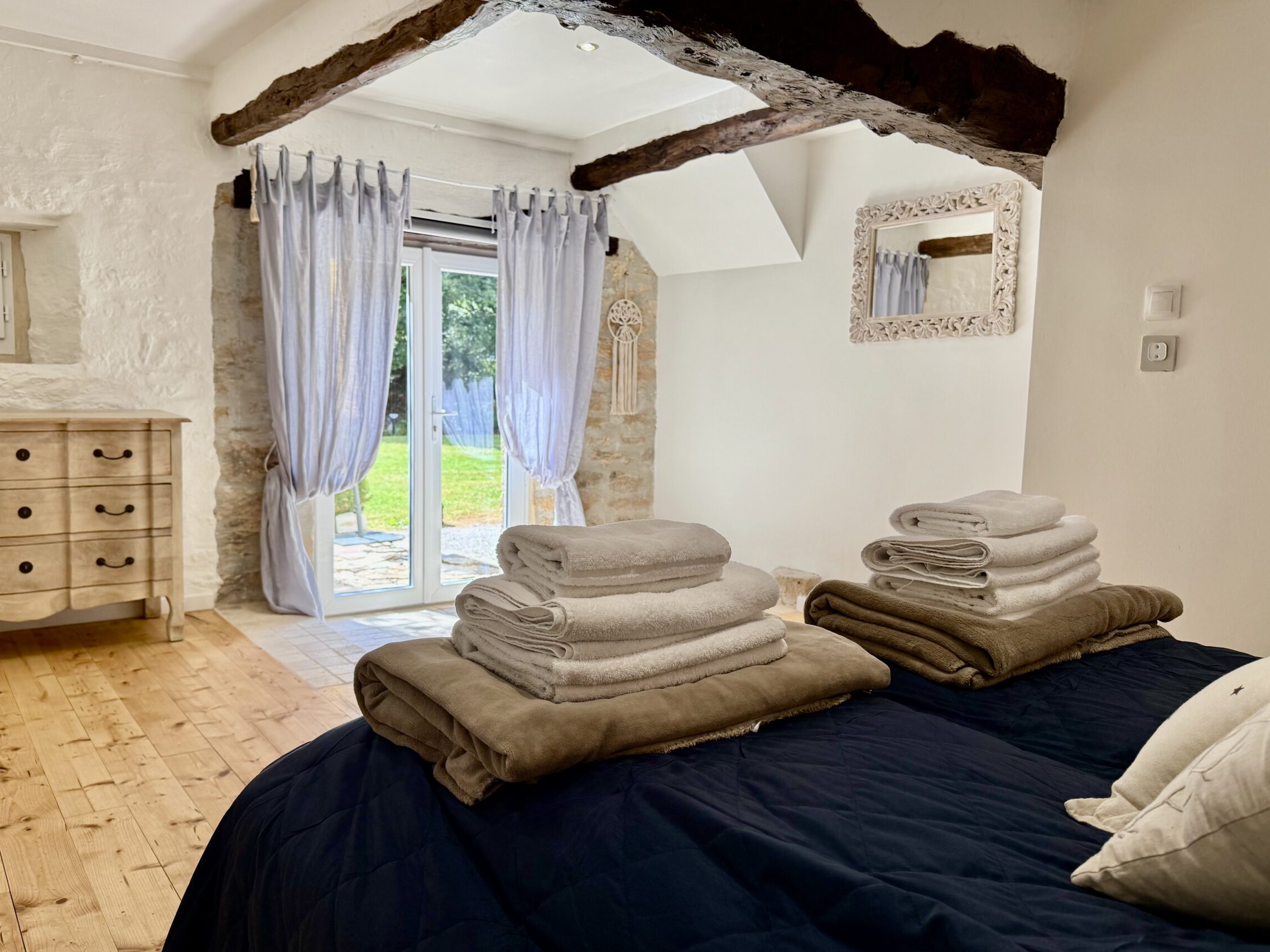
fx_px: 991
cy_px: 487
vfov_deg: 51.3
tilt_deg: -5.9
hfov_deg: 65.3
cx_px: 623
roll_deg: -0.8
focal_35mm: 27
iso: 100
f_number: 1.78
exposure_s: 1/305
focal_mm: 6.76
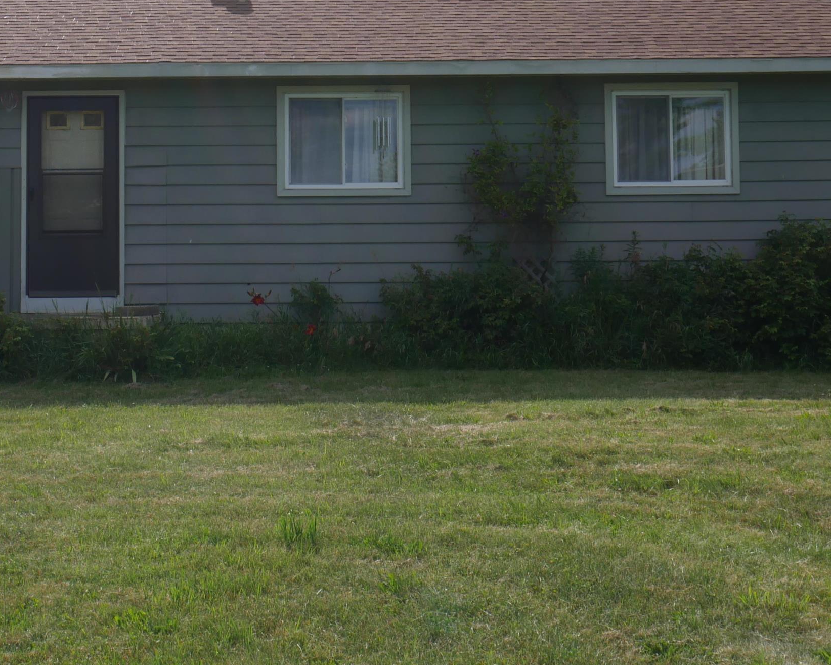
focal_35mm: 62
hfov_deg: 30.2
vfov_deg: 24.3
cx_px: 272
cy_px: 147
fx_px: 1525
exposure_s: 1/160
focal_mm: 17
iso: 200
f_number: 16
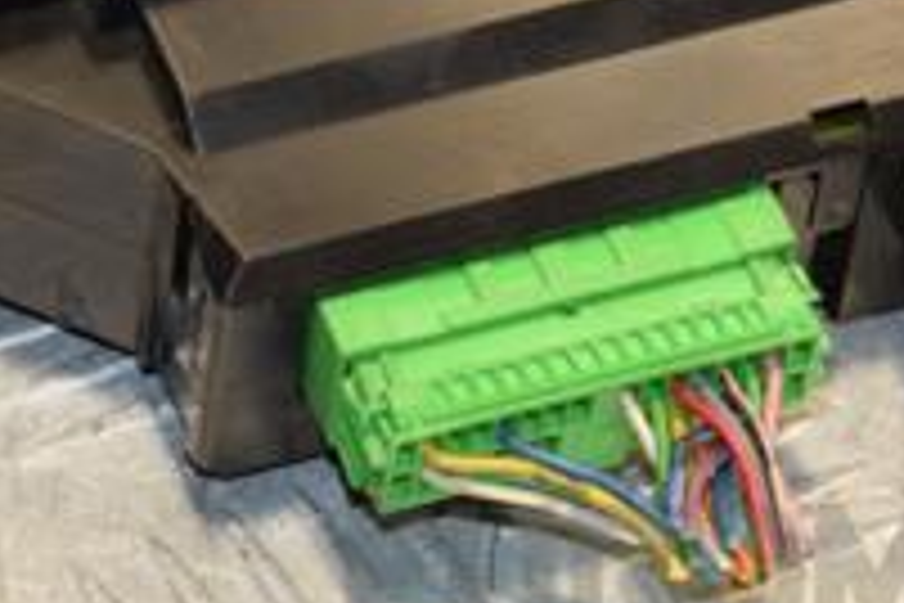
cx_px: 261
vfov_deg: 4.1
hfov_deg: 6.1
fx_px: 8424
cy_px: -27
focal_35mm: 335
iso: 800
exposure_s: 1/200
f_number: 7.1
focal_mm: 75
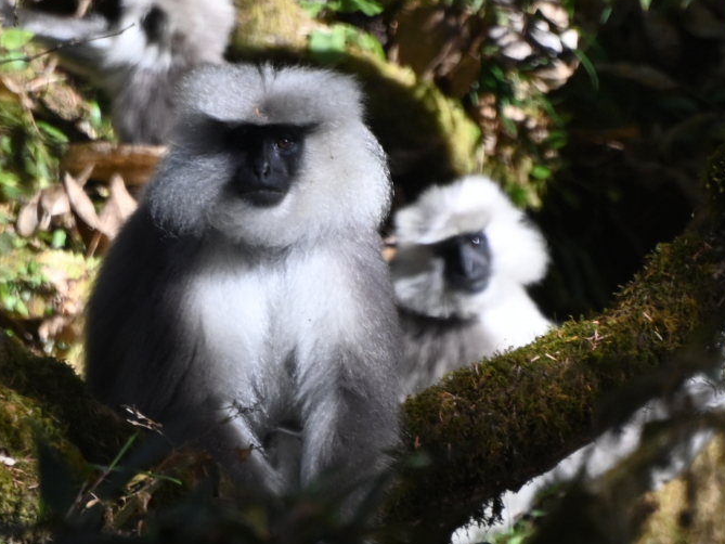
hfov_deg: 4.6
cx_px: 344
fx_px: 9029
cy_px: 305
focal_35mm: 431
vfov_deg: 3.5
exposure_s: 1/640
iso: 500
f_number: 7.1
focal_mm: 300
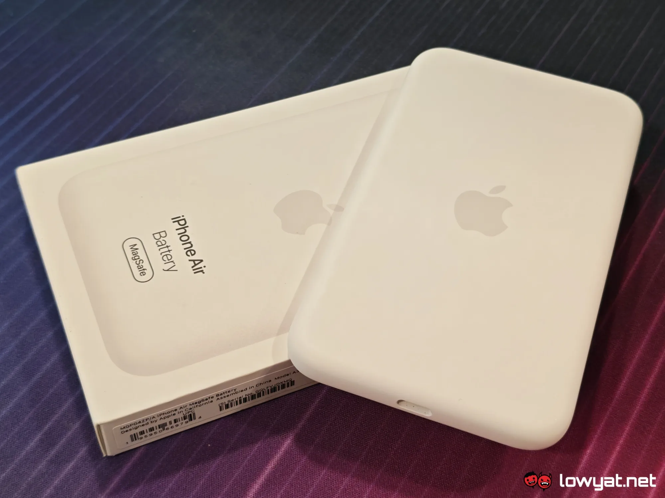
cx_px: 332
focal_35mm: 46
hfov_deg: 41.2
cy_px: 249
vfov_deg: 31.5
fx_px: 883
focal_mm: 5.4
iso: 125
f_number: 1.6
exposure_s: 1/50
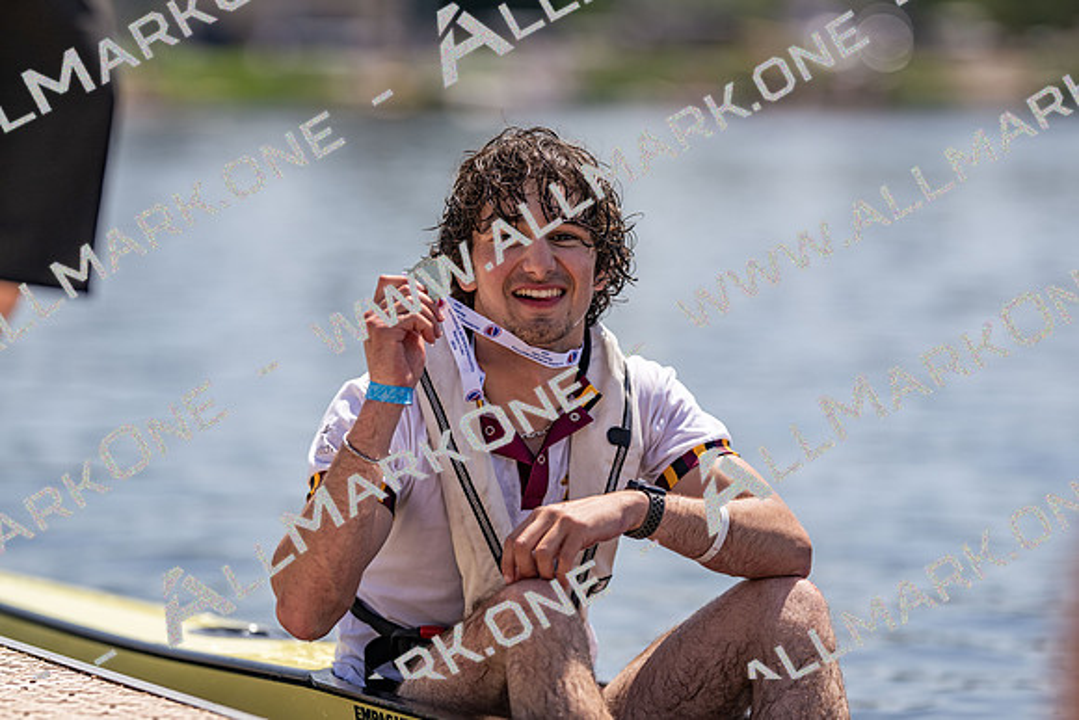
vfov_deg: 10.2
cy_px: 360
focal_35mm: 135
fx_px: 4047
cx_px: 540
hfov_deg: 15.2
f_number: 1.8
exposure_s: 1/6400
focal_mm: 135
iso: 64
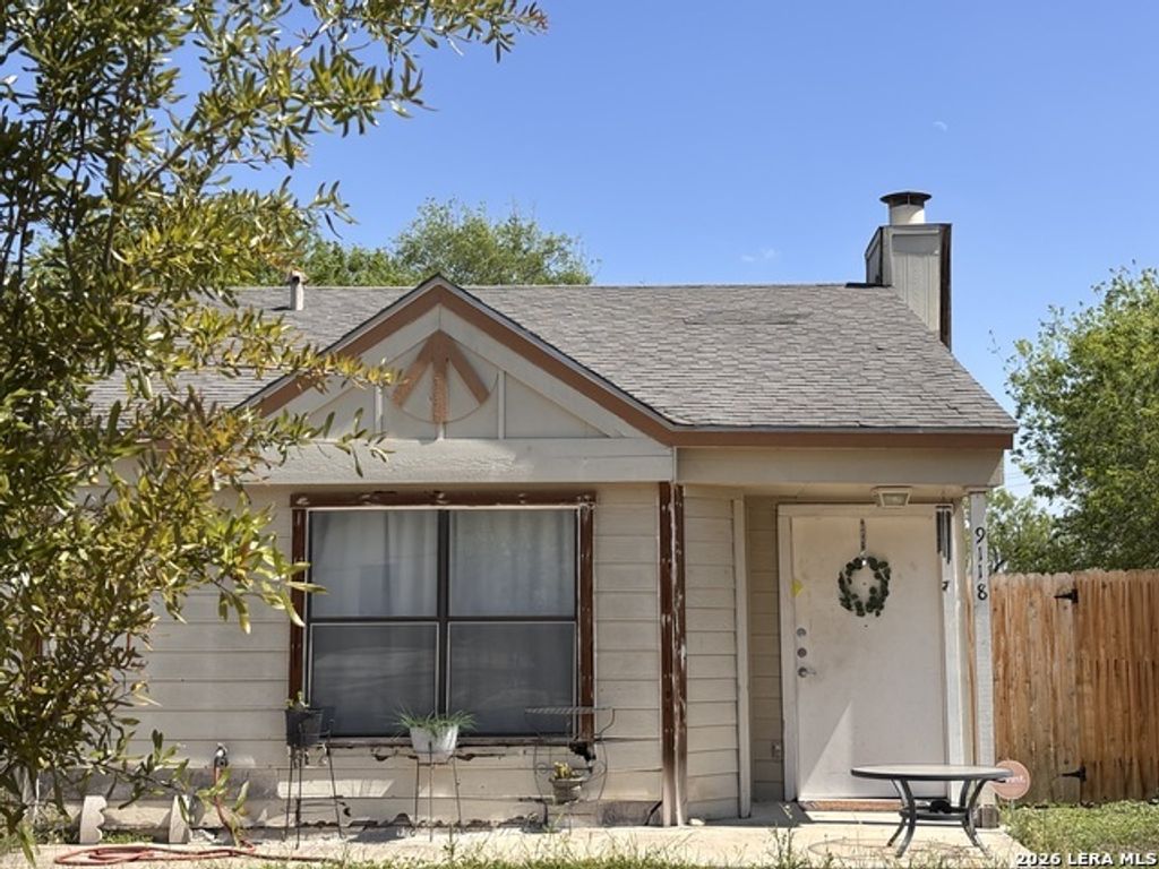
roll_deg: +0.0
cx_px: 580
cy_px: 434
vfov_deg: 28.0
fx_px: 1741
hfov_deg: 36.8
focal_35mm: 52
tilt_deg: +5.5
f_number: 1.6
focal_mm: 5.96
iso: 32
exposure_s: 1/2342
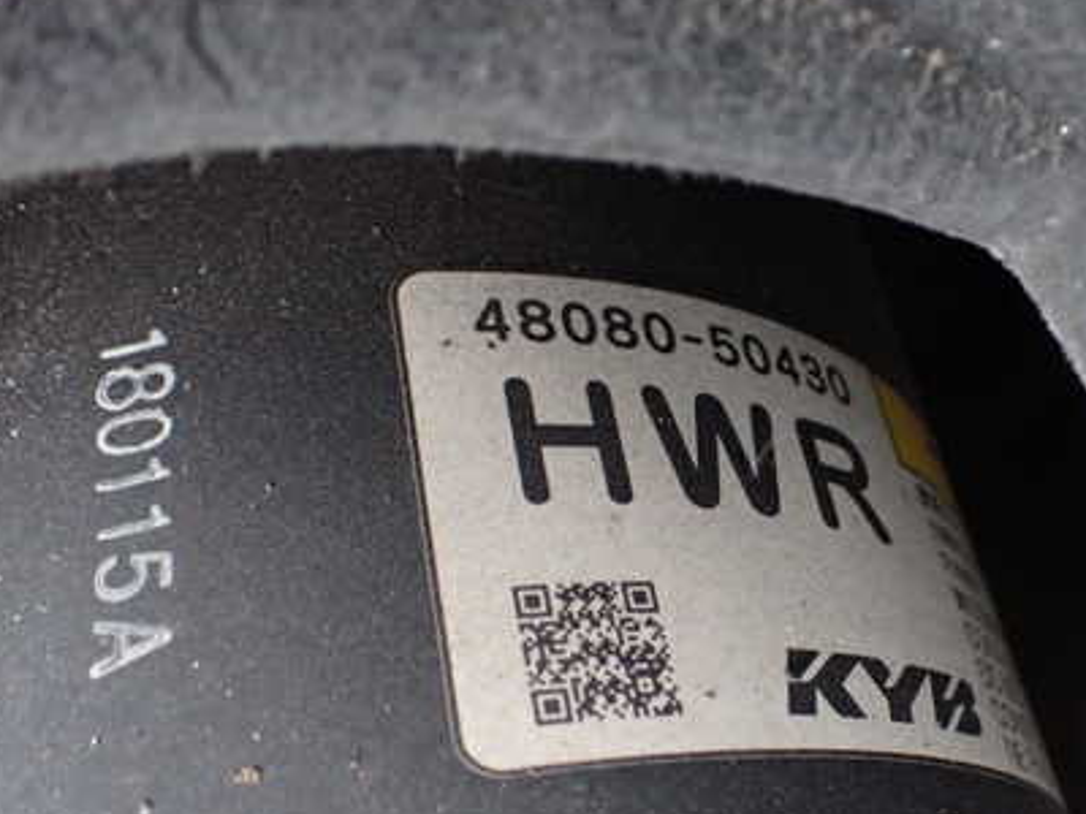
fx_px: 1412
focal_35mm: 45
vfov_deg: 32.1
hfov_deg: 41.4
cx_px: 752
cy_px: 486
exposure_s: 1/60
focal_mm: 5.4
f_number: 2.3
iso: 800
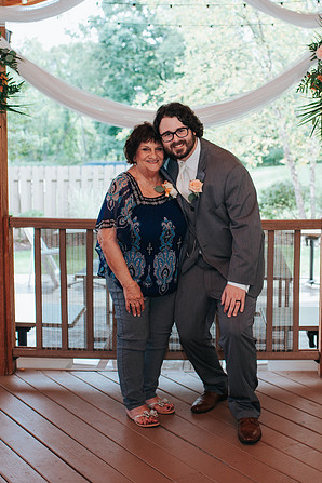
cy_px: 217
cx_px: 219
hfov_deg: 22.9
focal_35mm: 59
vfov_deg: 33.9
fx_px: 792
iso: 250
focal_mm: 35
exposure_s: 1/200
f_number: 3.2
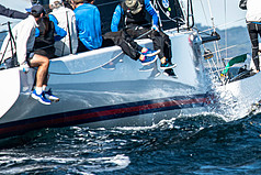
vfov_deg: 1.3
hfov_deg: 1.9
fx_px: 7965
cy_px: -35
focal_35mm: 1098
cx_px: 317
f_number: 5
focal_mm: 300
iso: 320
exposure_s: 1/2000
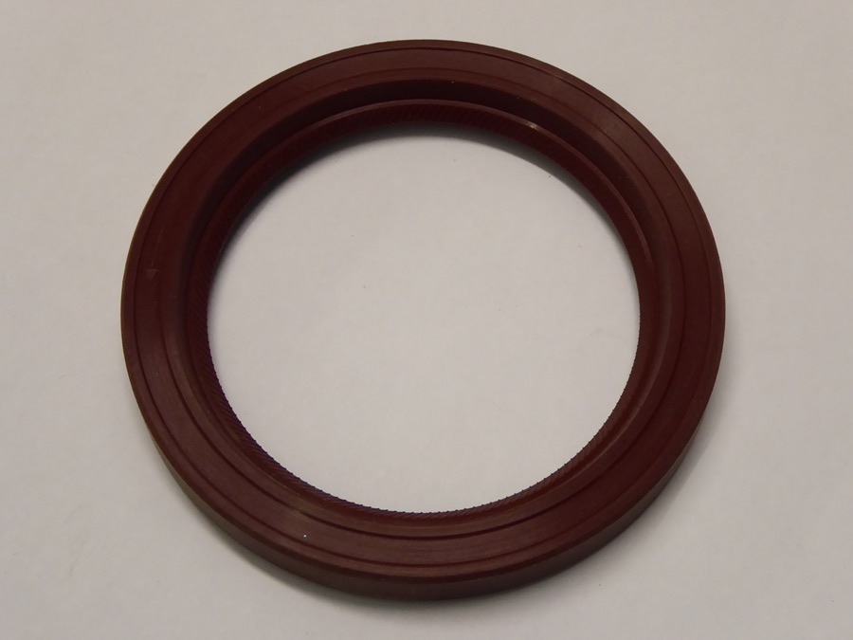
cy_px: 320
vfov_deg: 19.6
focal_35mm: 75
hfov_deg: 26.0
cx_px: 426
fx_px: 1848
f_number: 4.5
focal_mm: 12.5
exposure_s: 1/60
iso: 400
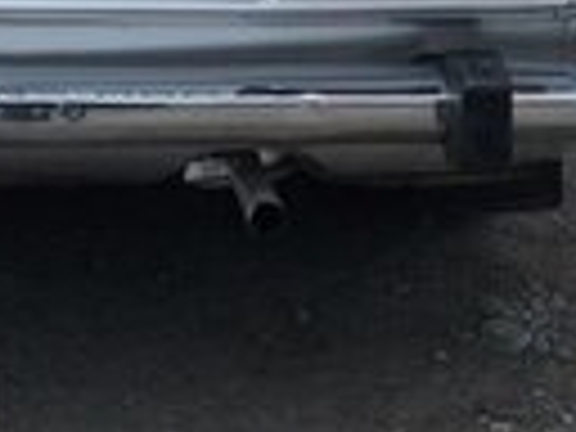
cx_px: -14
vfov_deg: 9.9
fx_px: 2396
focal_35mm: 144
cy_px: -281
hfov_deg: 13.5
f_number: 1.9
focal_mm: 3.7
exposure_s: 1/1912
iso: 64
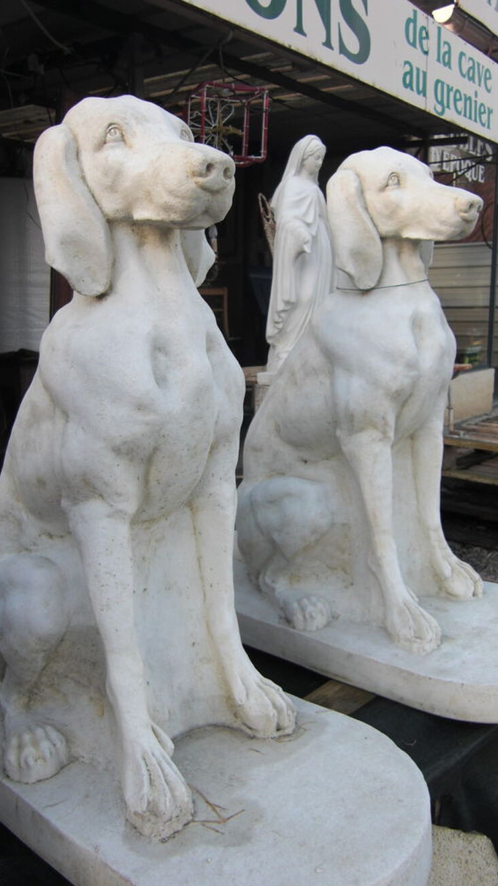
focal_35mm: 31
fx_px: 728
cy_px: 445
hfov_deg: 37.7
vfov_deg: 62.6
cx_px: 221
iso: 50
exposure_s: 1/160
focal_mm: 4.9
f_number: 2.6
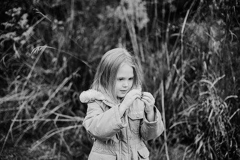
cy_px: 80
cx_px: 120
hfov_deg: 39.6
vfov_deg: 27.0
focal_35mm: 50
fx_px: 333
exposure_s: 1/800
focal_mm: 50
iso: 320
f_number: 2.2
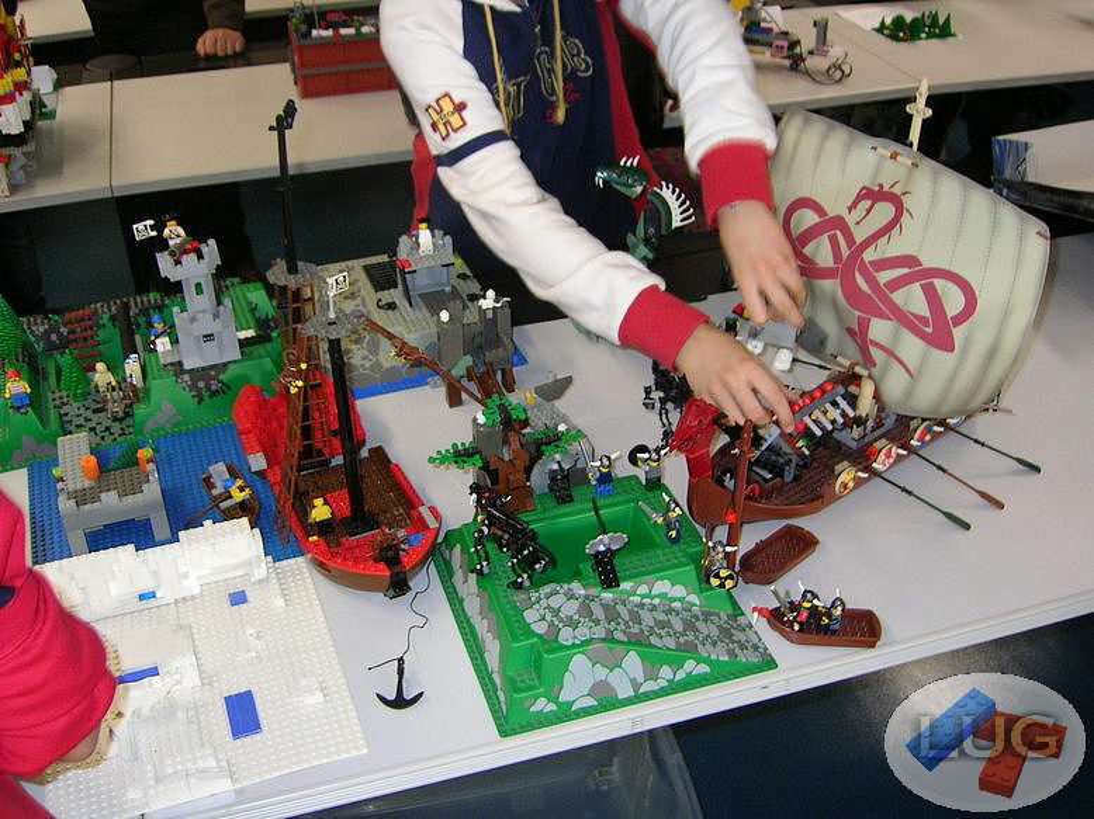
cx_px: 547
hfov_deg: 51.4
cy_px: 410
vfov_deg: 39.6
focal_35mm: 36
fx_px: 1137
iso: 100
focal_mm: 5.6
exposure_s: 1/30
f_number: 2.8
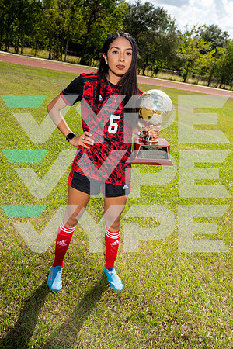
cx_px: 116
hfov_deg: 36.9
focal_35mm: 36
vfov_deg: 53.1
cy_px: 174
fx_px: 349
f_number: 8
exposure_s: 1/250
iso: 100
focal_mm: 36
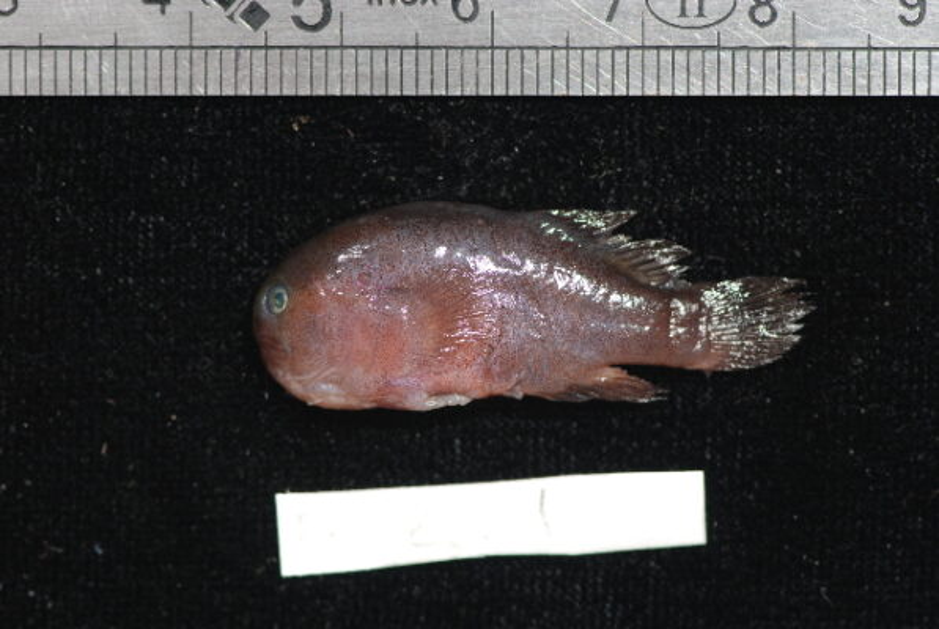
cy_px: 314
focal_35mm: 158
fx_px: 4114
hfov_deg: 13.0
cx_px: 470
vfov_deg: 8.7
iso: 100
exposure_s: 1/60
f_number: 7.1
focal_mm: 105
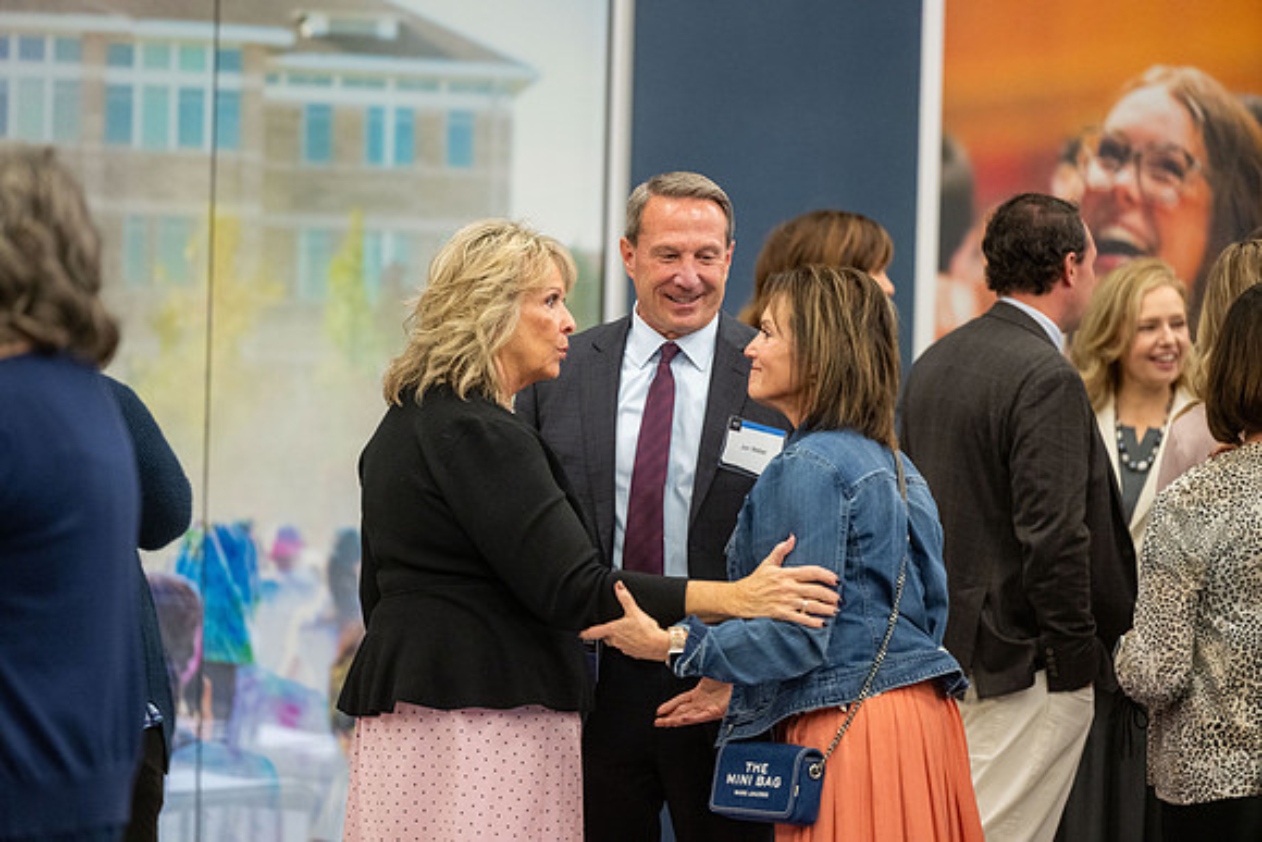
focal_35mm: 200
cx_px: 631
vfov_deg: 6.9
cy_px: 421
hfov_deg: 10.3
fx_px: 7012
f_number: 2.8
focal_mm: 200
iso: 2000
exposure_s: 1/200
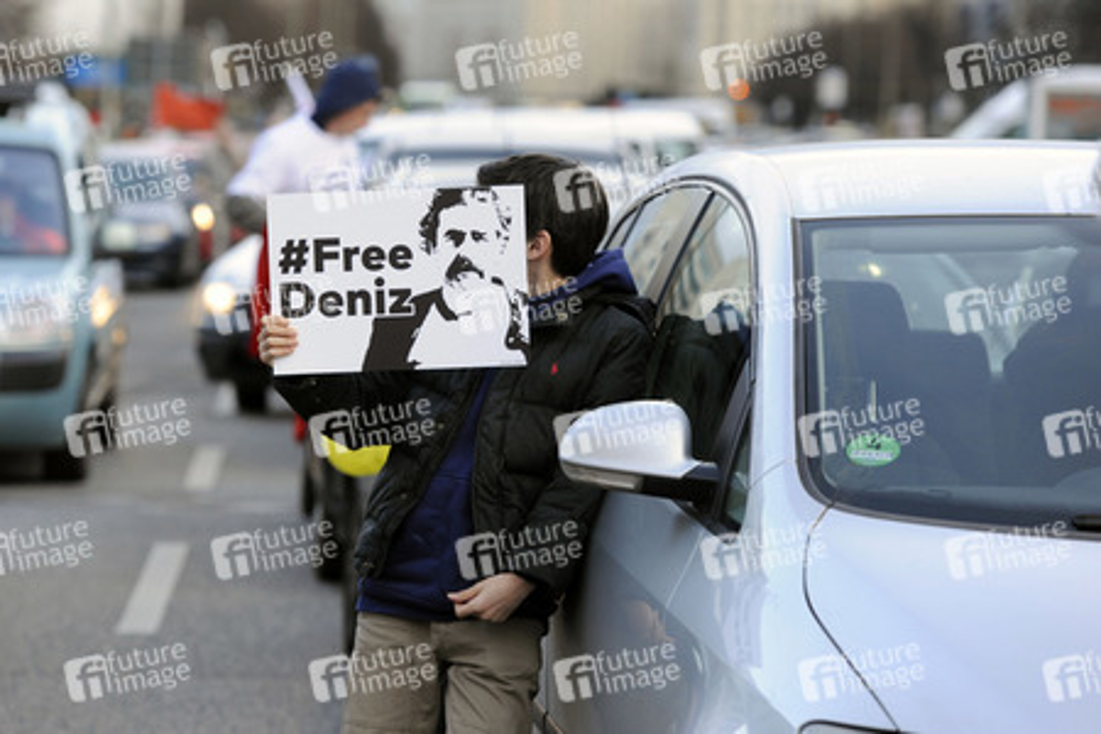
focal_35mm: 130
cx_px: 550
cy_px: 367
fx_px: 3976
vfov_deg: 10.5
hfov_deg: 15.8
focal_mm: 130
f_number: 3.5
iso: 1000
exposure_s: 1/400
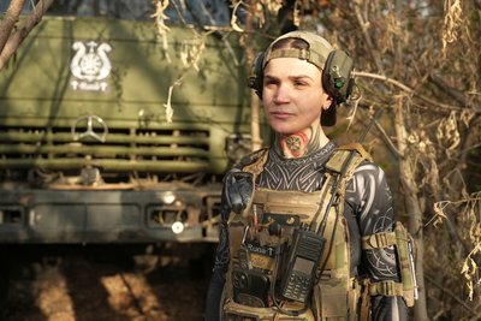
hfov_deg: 57.2
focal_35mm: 33
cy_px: 160
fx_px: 441
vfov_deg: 40.0
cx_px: 240
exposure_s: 1/640
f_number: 2.8
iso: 125
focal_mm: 33
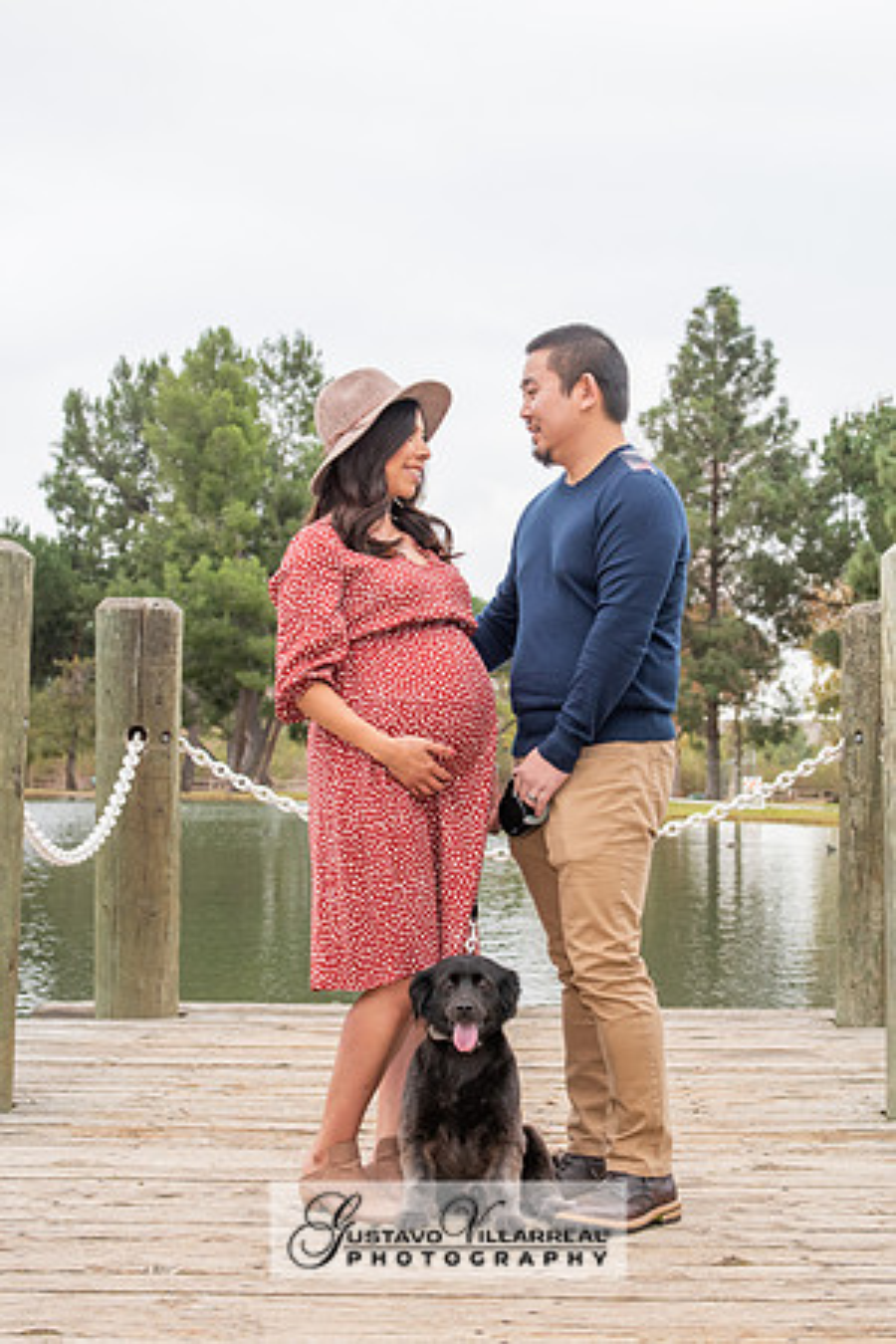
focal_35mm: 67
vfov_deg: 30.2
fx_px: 2488
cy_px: 649
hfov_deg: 20.4
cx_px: 503
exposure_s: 1/125
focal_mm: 38
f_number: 5
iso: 500
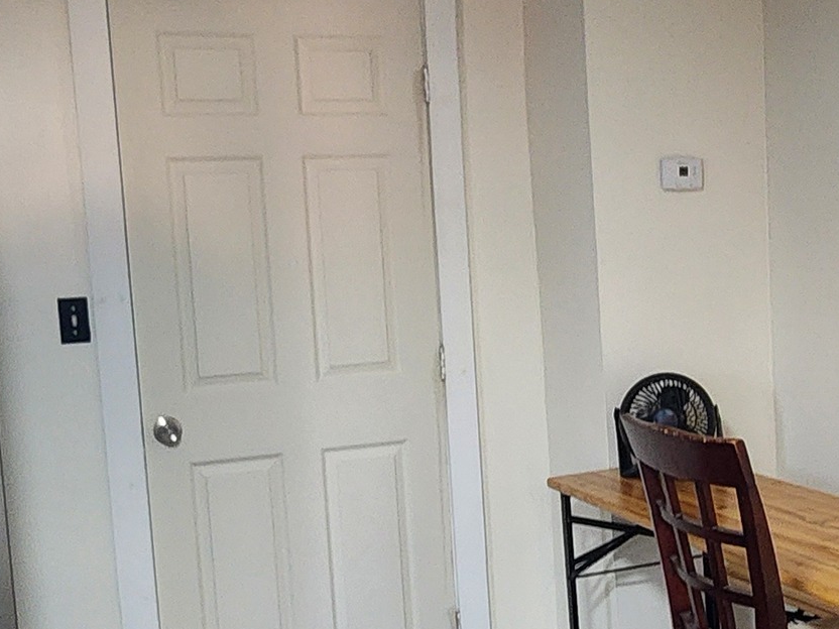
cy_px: 402
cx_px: 574
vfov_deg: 30.1
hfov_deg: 39.1
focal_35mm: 48
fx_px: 1163
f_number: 2.2
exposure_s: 1/30
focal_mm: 2.2
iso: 400
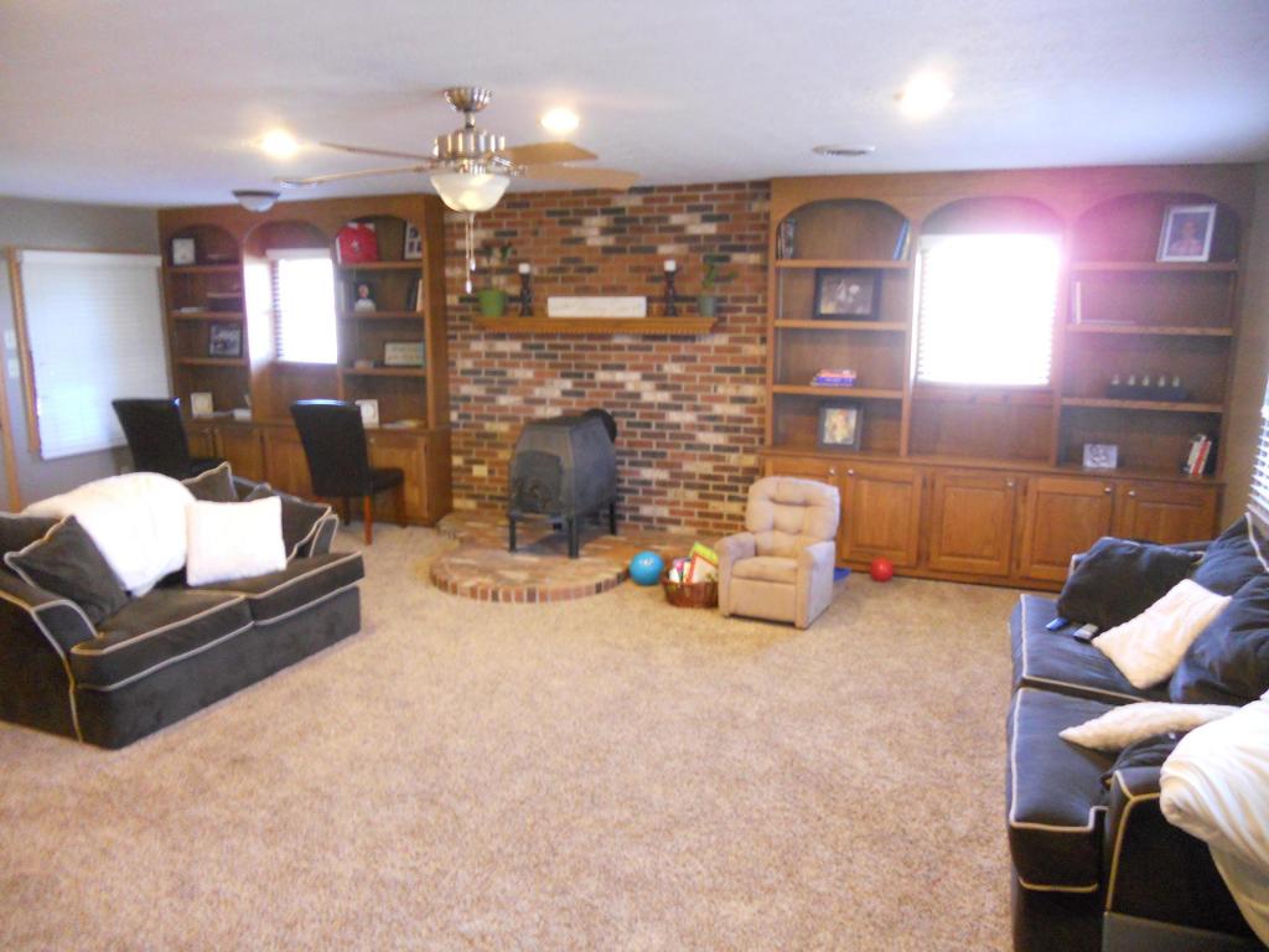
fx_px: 990
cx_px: 634
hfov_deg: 65.3
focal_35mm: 27
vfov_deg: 51.4
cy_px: 476
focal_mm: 4.9
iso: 500
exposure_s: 1/8
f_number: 3.2
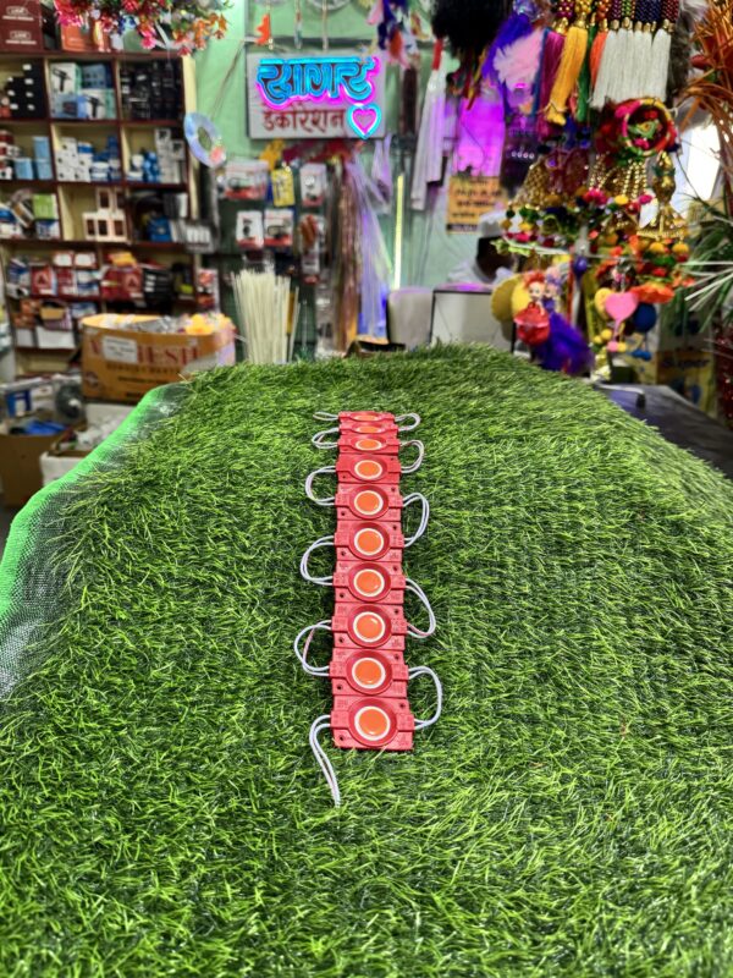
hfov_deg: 56.8
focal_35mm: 24
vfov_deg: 71.6
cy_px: 489
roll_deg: -1.8
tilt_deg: -19.7
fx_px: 678
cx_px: 366
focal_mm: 6.76
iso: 160
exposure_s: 1/50
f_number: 1.78
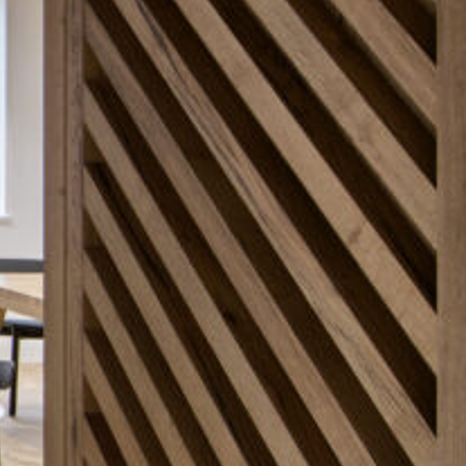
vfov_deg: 21.6
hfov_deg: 14.0
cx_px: -684
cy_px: 208
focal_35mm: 80
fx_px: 1218
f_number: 11
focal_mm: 19
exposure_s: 1/1.25
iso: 160
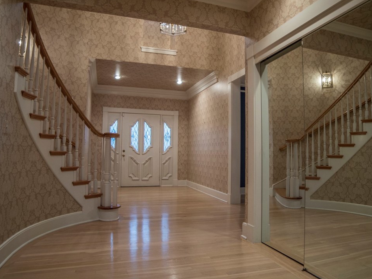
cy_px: 139
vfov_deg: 58.9
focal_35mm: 23
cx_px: 197
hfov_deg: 73.8
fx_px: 247
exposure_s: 1/60
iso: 400
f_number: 2.8
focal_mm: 14
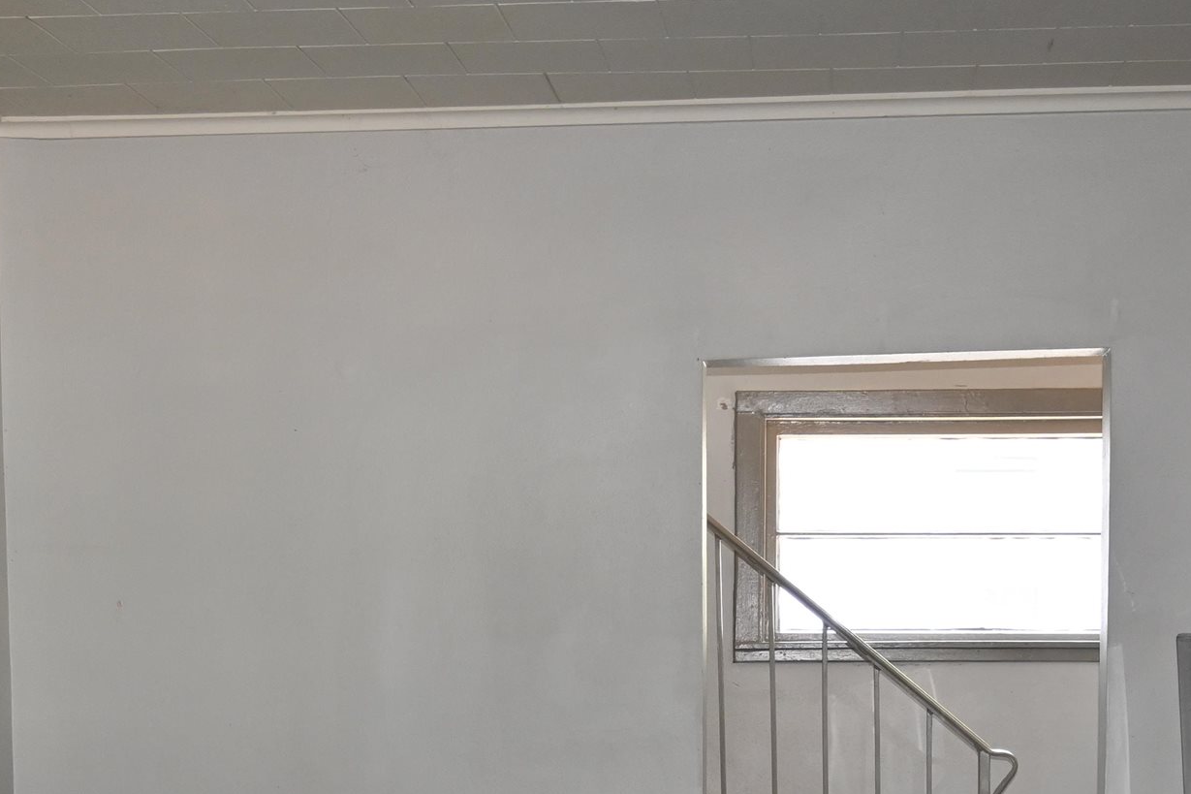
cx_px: 612
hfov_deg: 27.0
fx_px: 2481
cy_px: 882
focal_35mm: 75
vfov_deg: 17.5
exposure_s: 1/60
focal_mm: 20
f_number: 3.8
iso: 500
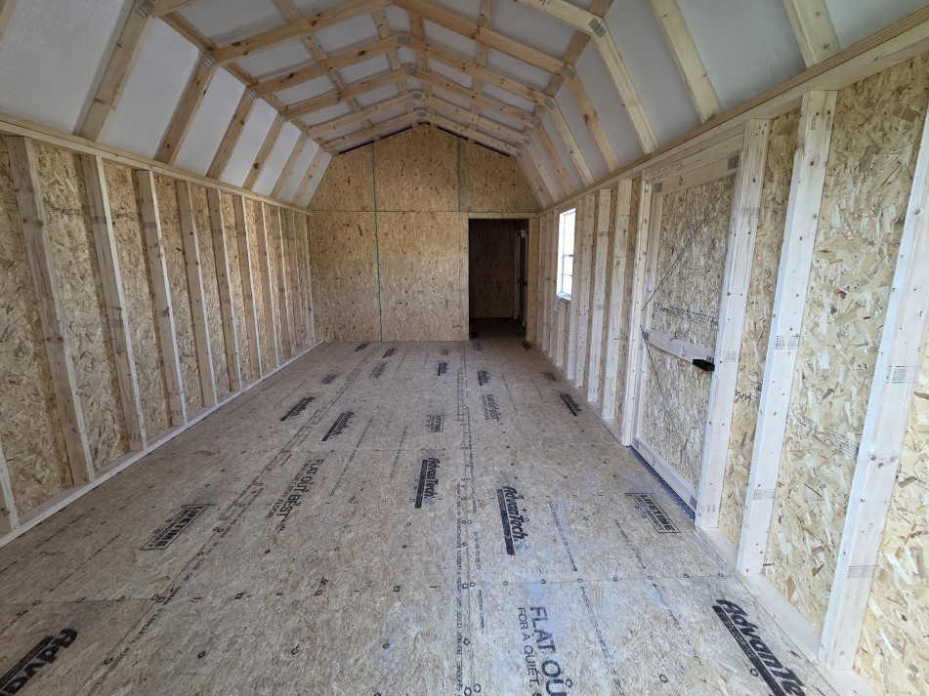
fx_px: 376
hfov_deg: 102.0
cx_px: 485
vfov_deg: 85.6
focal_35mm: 14
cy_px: 332
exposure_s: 1/60
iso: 200
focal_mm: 2.2
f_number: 2.2
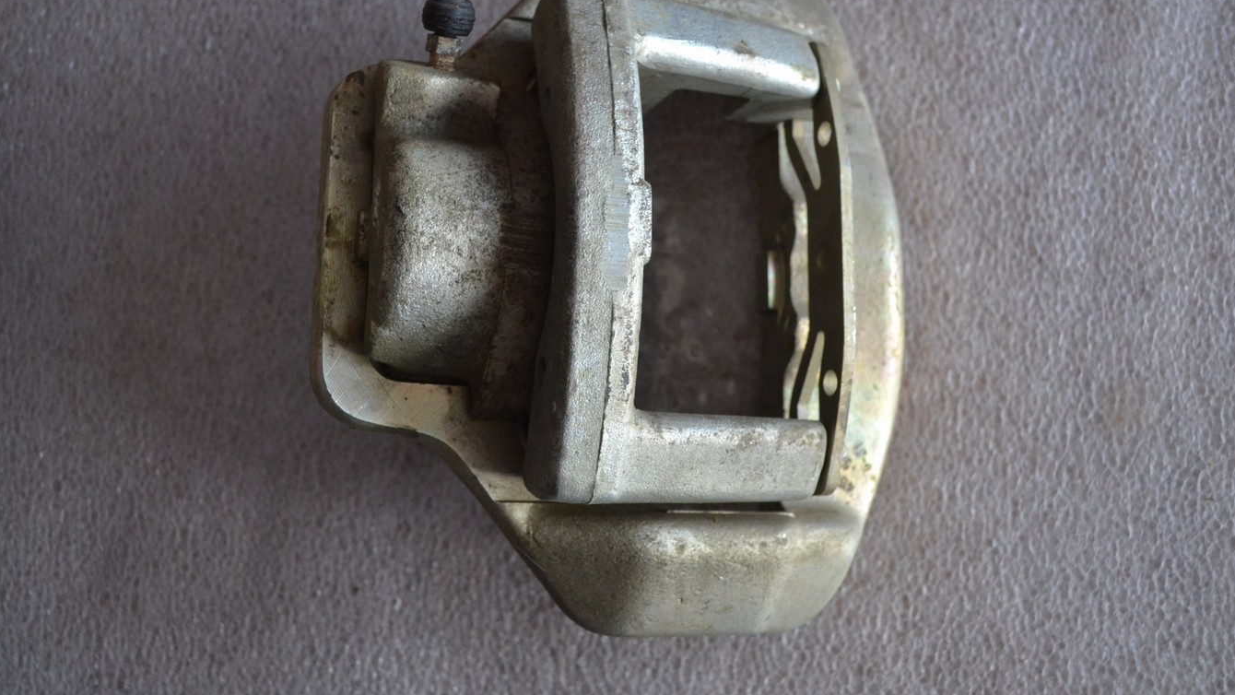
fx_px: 1244
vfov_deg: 31.2
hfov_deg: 52.8
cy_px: 307
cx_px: 618
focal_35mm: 38
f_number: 4
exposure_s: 1/60
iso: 1000
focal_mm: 24
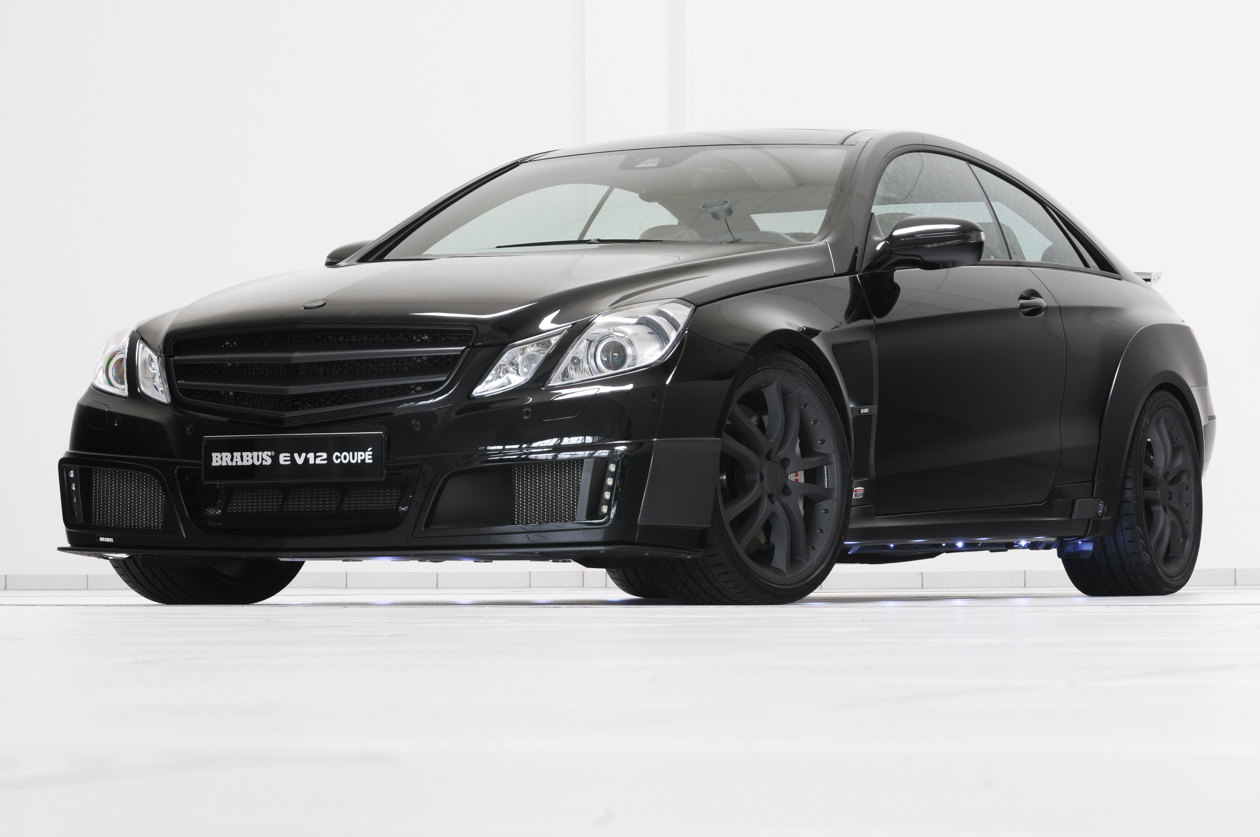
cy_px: 418
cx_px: 630
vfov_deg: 13.0
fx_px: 3671
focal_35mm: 105
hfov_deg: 19.5
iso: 200
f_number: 11
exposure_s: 2
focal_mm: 70
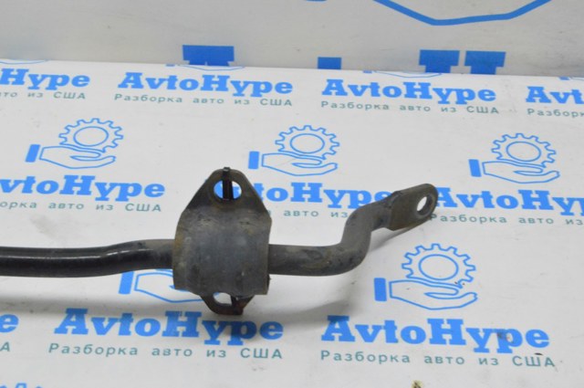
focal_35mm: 68
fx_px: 1094
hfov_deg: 29.9
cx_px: 292
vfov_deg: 20.1
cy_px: 194
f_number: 20
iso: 6400
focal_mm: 45
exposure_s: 1/20
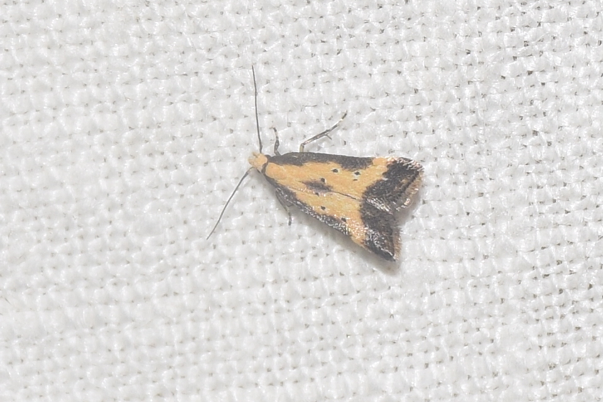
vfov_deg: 6.5
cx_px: 302
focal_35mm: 210
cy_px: 201
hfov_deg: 9.8
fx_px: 3517
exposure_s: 1/160
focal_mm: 140
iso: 125
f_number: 11
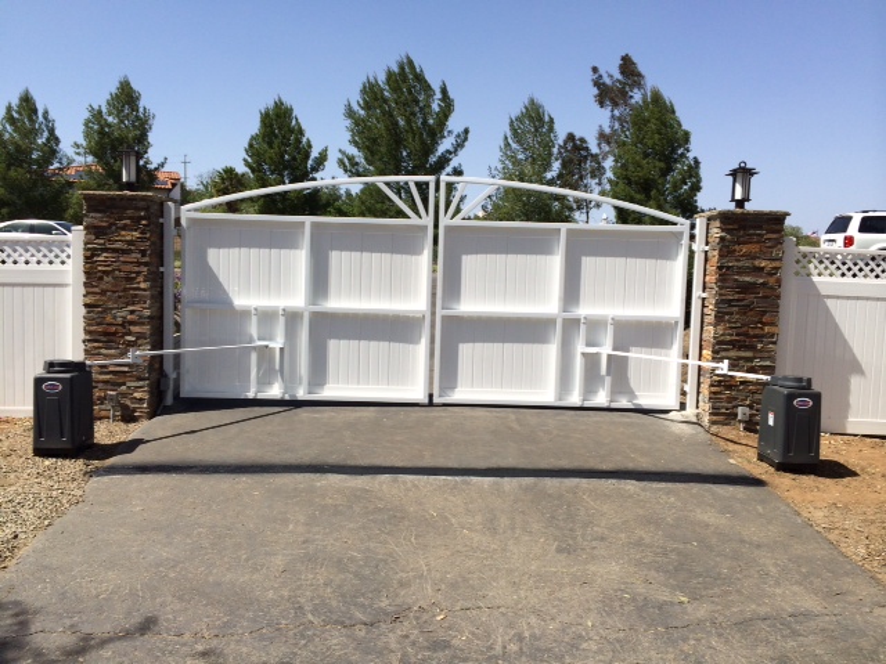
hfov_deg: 60.0
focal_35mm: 30
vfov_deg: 46.8
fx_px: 768
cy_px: 332
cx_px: 443
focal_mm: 4.12
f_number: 2.2
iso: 32
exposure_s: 1/2415
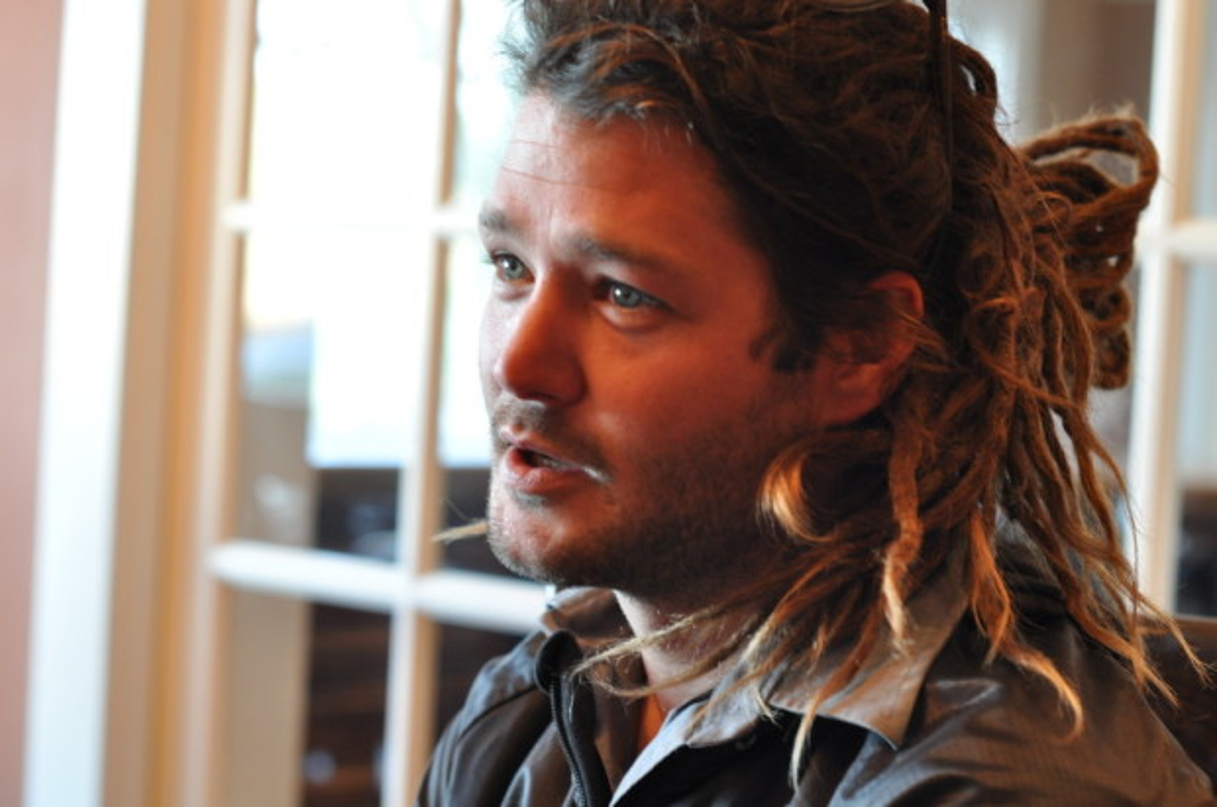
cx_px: 608
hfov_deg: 27.0
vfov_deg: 18.1
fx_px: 2531
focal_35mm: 75
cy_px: 404
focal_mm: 50
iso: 800
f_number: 3.2
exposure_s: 1/40
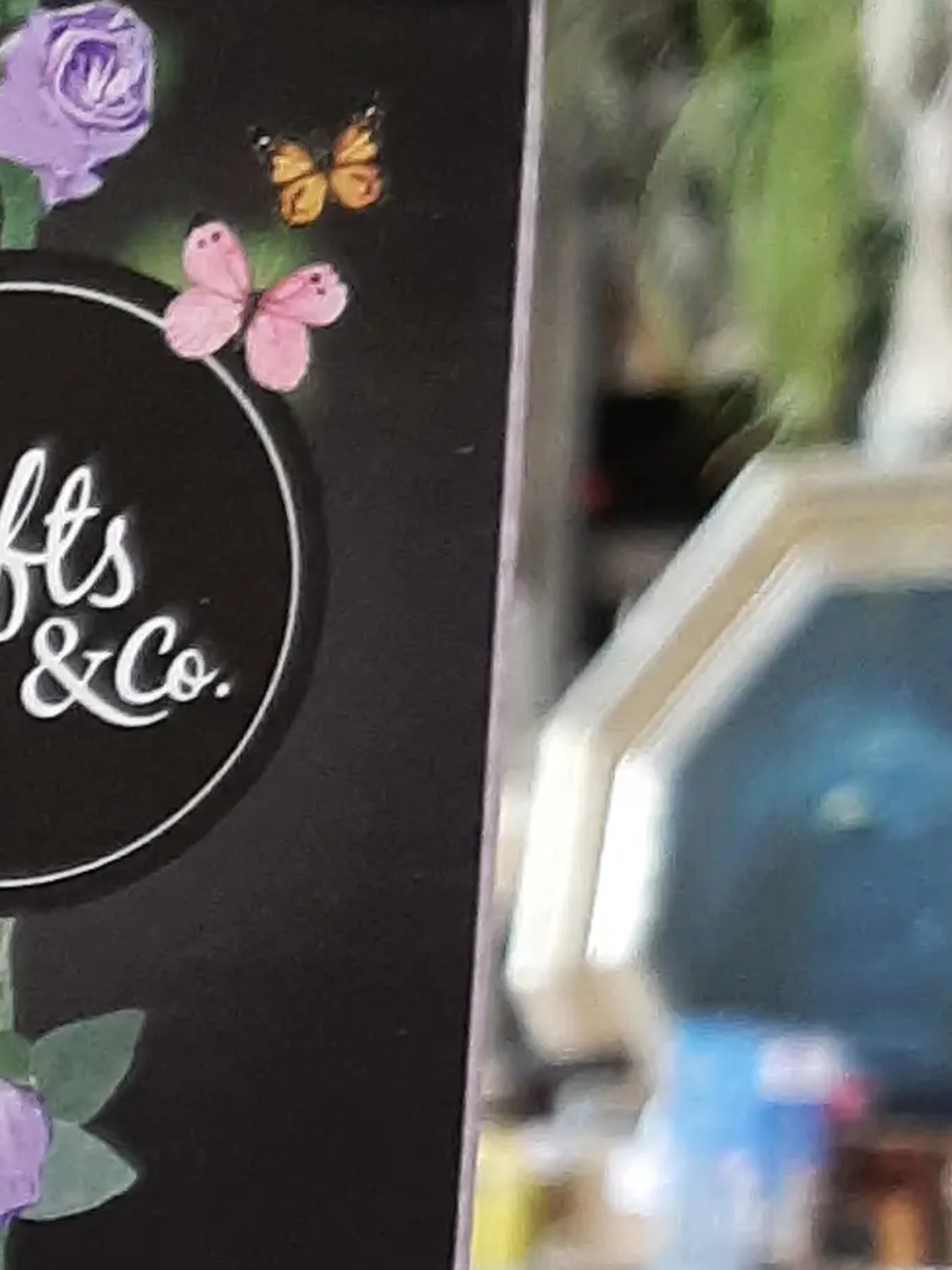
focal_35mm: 115
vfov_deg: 16.0
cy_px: 1763
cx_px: -938
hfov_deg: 11.6
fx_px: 4217
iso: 125
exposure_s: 1/50
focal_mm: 3.93
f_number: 1.7
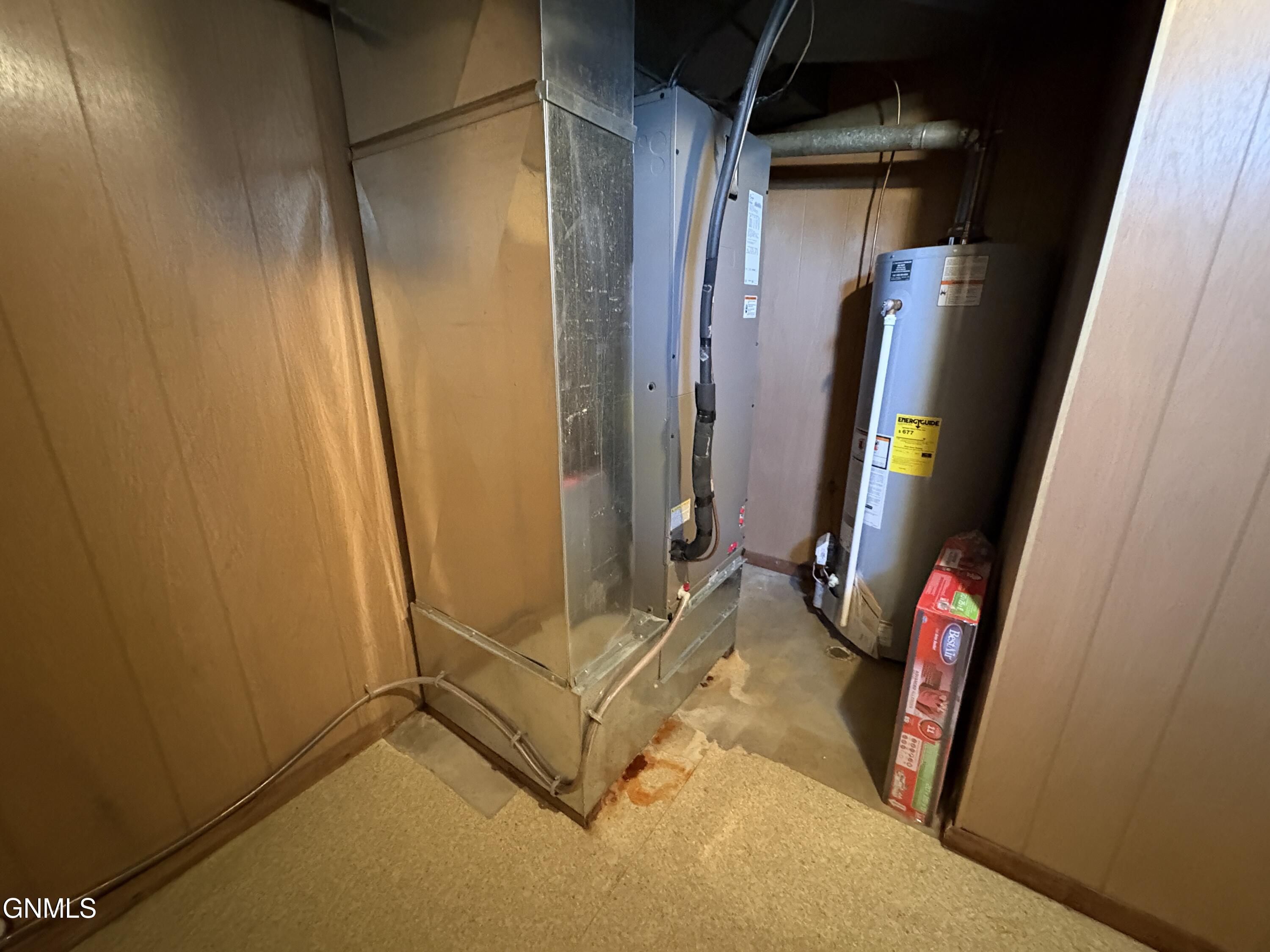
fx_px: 514
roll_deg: +0.1
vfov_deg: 85.7
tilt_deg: -17.6
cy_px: 476
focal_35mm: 14
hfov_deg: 102.1
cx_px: 635
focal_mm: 2.22
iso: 1250
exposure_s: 1/30
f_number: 2.2
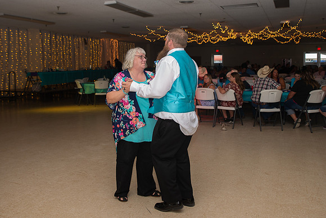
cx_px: 163
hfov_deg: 56.4
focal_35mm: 34
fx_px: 304
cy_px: 77
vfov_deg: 39.1
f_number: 3.5
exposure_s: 1/125
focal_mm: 26
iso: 800
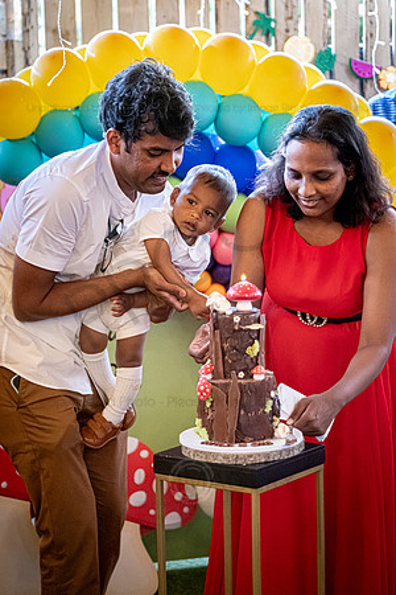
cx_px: 198
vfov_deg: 23.1
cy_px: 298
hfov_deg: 15.5
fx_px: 1452
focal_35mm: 88
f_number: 2.8
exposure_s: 1/60
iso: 3200
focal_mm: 58.7
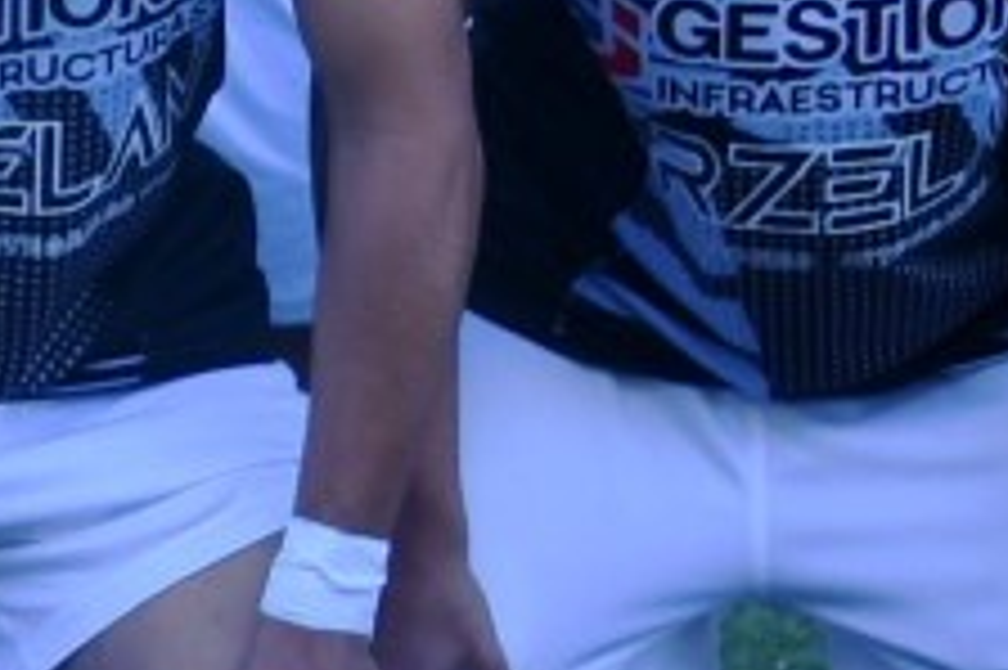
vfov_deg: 4.9
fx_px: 7890
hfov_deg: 7.2
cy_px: 220
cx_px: -418
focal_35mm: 282
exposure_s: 1/250
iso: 200
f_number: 6.3
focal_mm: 26
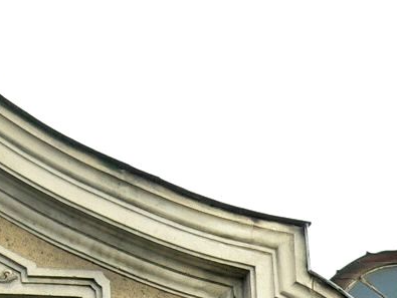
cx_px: -124
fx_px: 3455
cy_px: 442
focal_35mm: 301
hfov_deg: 6.5
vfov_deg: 4.9
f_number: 4.6
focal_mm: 15.5
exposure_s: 1/60
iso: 100
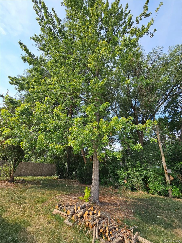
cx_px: 91
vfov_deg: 106.2
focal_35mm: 13
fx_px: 91
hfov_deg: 89.9
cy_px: 122
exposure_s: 1/754
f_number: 2.2
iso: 50
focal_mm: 2.2
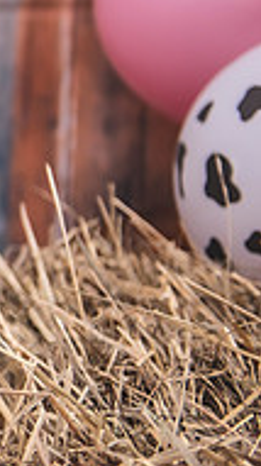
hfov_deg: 7.8
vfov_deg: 15.3
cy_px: 133
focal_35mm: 140
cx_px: -444
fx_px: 1728
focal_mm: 44
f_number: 2.8
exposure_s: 1/640
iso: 100
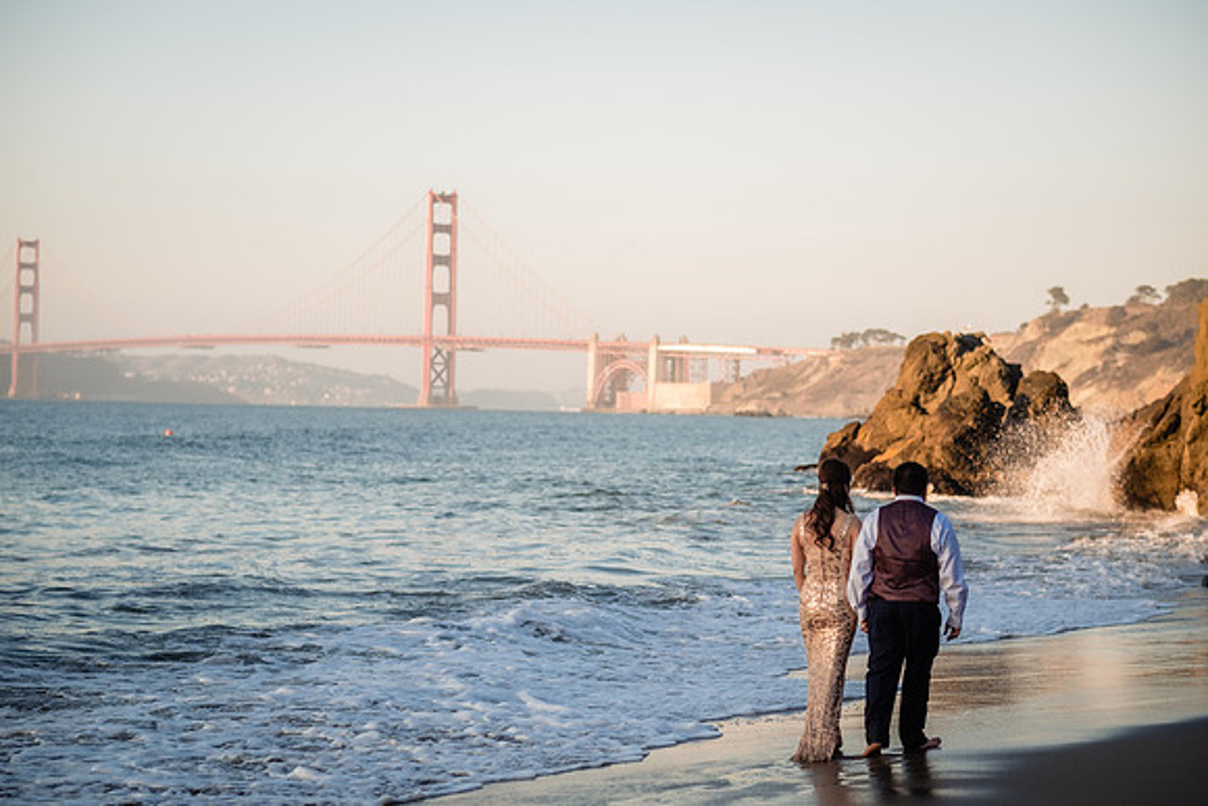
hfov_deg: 24.2
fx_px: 2819
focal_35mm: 84
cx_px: 604
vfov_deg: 16.3
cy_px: 403
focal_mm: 56
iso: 160
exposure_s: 1/640
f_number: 2.2
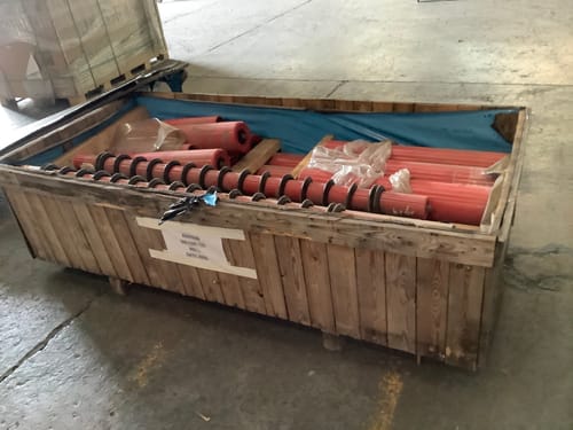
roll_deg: +10.3
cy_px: 215
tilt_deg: -28.6
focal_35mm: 31
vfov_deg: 45.4
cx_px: 286
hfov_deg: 58.4
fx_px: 513
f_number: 2.4
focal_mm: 3.3
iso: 500
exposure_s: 1/25
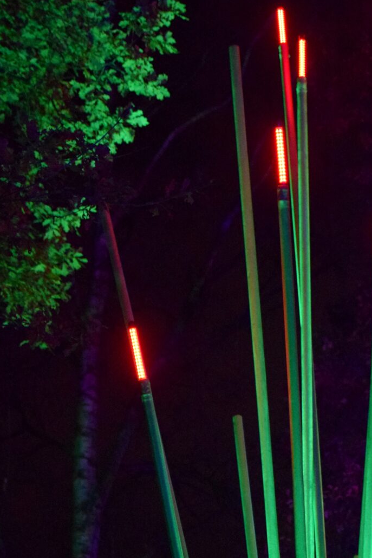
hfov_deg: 12.4
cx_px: 317
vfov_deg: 18.2
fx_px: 1705
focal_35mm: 110
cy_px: 536
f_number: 2
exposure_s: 1/200
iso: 3200
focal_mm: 35
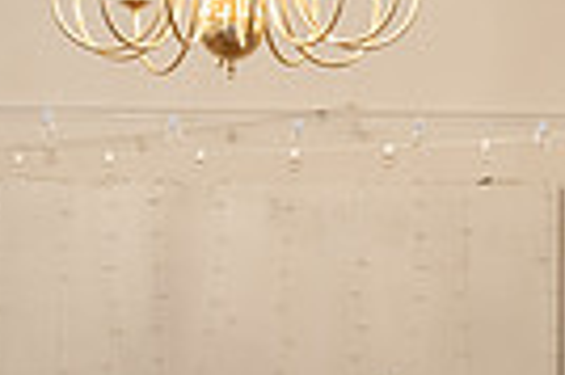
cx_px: 538
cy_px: 741
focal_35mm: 311
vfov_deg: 4.4
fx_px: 4875
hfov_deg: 6.6
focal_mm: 60
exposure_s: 1/200
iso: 1600
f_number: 2.8
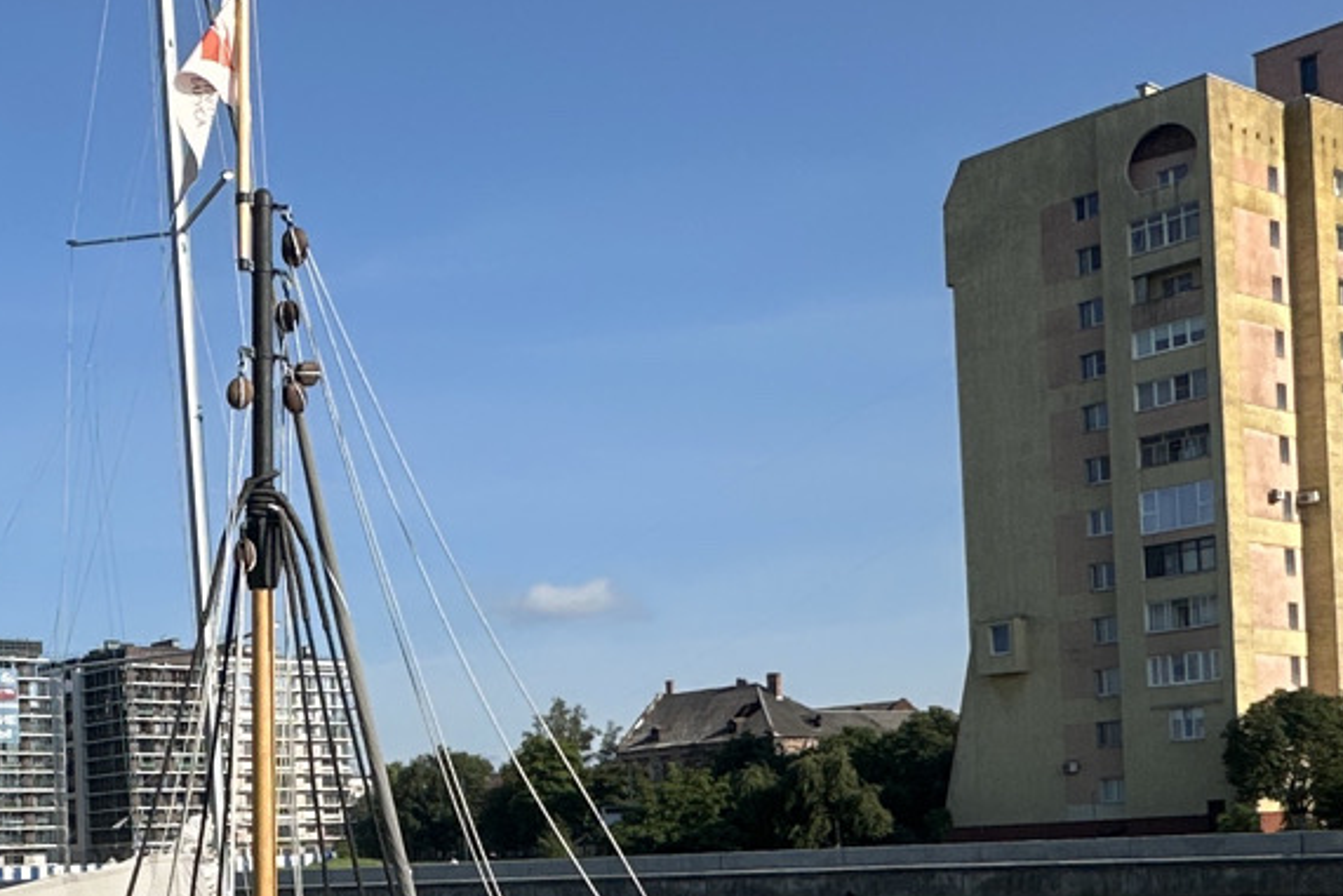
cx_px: 2
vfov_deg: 25.5
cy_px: 833
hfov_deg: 35.2
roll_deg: +1.8
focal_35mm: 51
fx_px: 1903
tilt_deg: +1.9
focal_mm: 2.22
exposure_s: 1/2817
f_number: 2.2
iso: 50
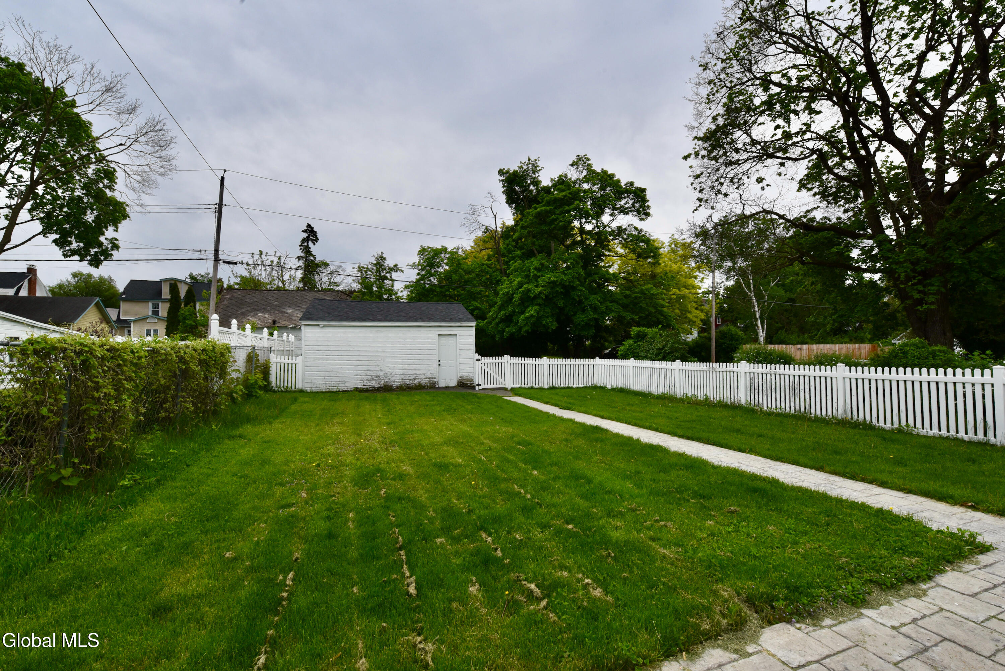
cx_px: 502
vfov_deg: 81.3
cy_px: 336
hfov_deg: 104.2
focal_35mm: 14
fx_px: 391
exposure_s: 1/800
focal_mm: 14
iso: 800
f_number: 14
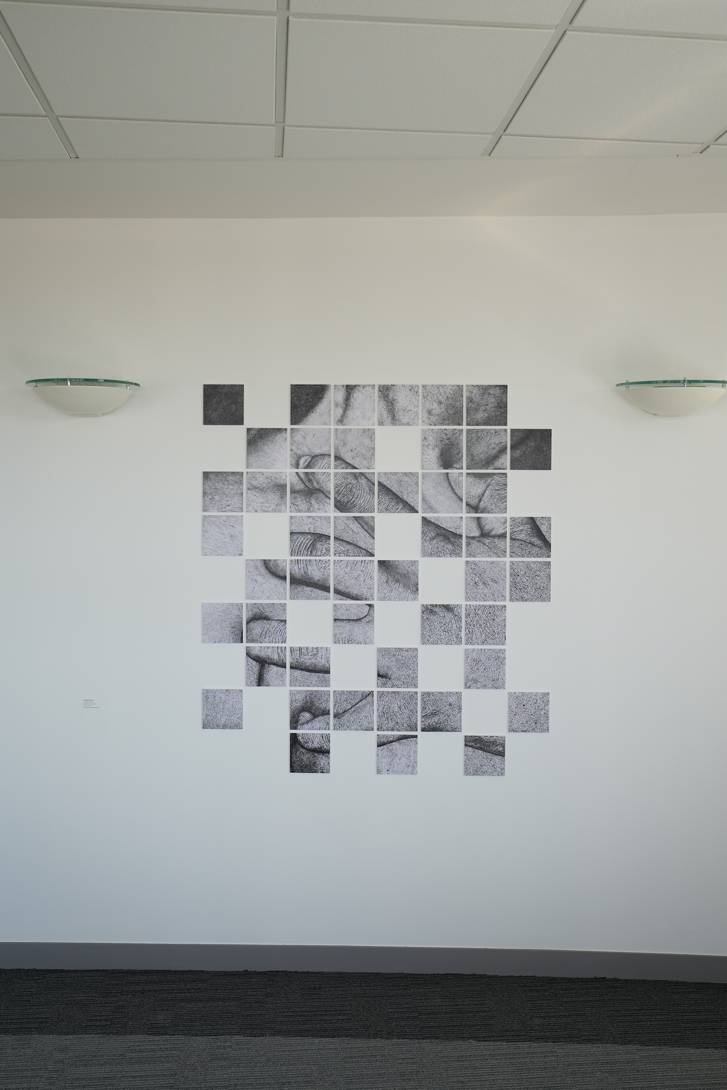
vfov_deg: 57.2
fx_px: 1000
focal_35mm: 33
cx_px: 364
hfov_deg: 40.0
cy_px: 545
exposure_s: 1/320
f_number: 2.8
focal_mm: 22
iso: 400
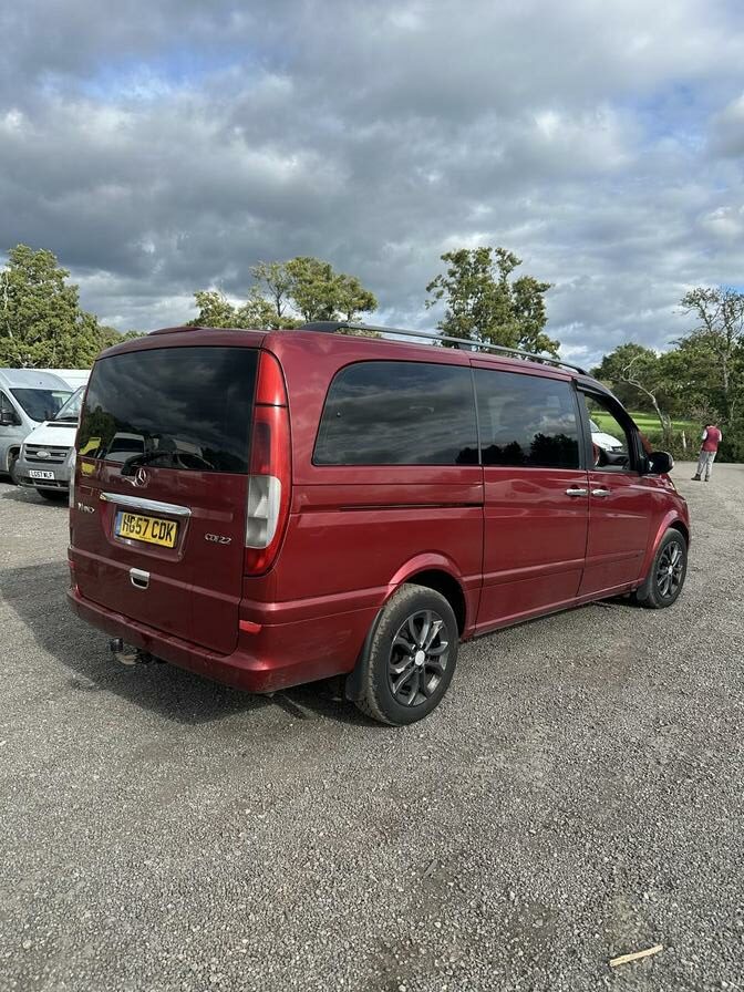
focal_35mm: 24
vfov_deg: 71.6
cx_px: 372
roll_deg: -0.5
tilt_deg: -8.2
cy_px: 496
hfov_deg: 56.8
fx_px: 688
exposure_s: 1/3247
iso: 80
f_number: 1.78
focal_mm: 6.86
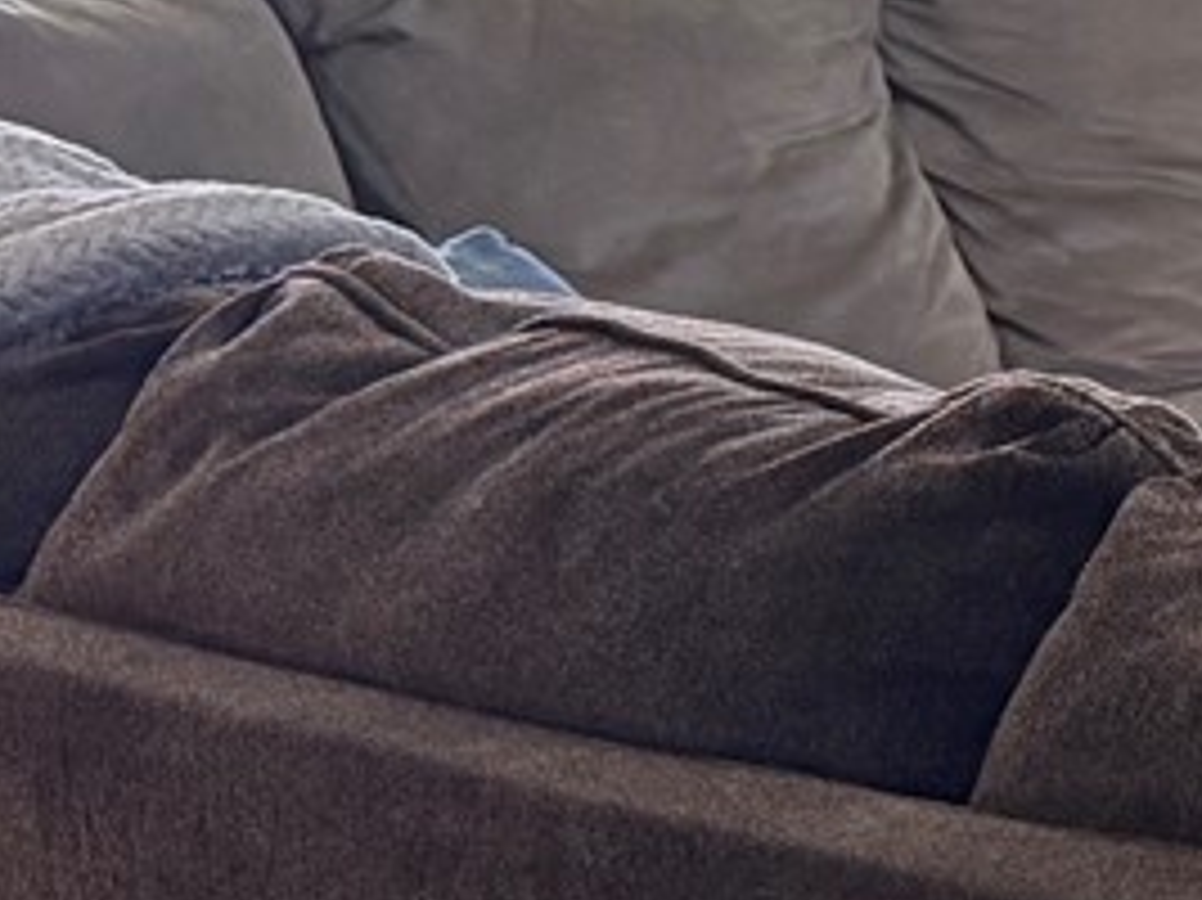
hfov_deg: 11.5
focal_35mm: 144
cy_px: 22
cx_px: 2791
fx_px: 4998
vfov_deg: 10.2
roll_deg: +1.5
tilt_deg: -7.4
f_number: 1.78
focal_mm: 6.76
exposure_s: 1/60
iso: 250
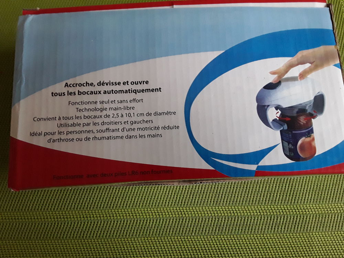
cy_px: 129
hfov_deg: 65.3
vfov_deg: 51.4
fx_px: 268
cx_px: 172
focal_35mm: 27
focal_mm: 2.91
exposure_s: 1/20
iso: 160
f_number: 1.9
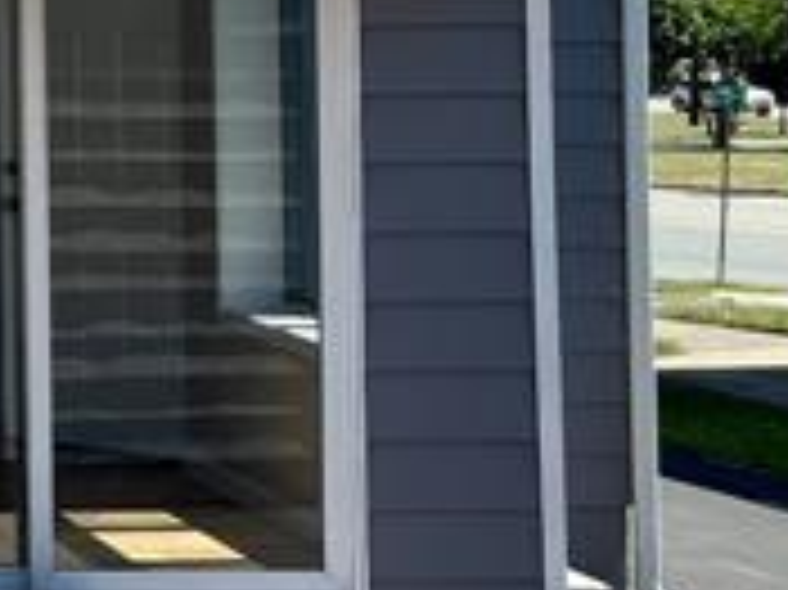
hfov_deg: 11.3
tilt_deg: +0.3
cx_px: -959
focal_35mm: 152
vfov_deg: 9.6
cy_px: -149
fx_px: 3458
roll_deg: +0.7
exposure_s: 1/2398
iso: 50
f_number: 1.6
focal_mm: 5.96
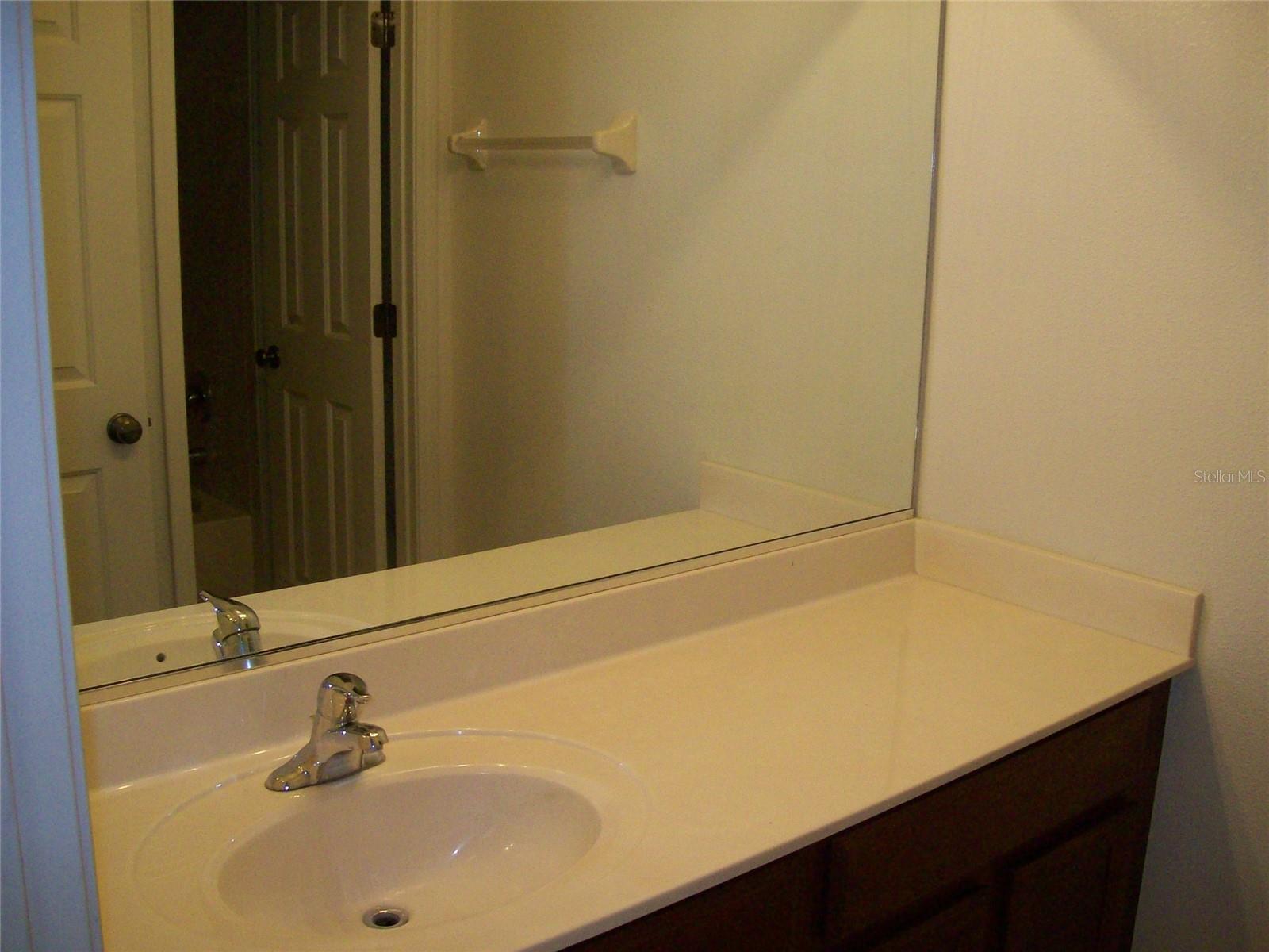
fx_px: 1320
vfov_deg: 39.7
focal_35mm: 36
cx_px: 634
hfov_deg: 51.4
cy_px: 476
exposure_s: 1/64
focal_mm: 6
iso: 200
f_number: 2.7
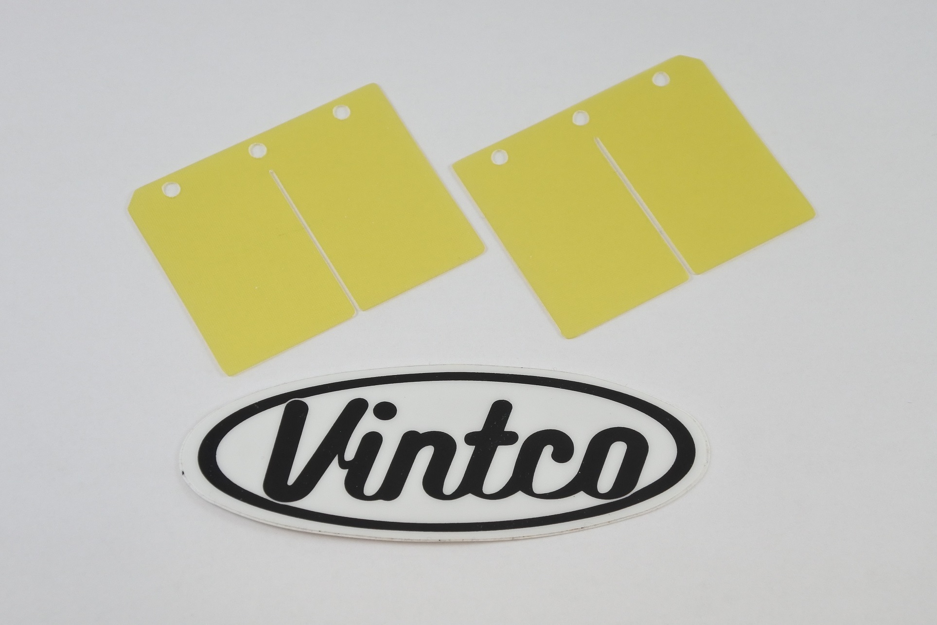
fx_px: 1484
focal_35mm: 57
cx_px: 468
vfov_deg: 23.8
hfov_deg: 35.1
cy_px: 312
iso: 400
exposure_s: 1/125
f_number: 4.8
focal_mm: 21.4
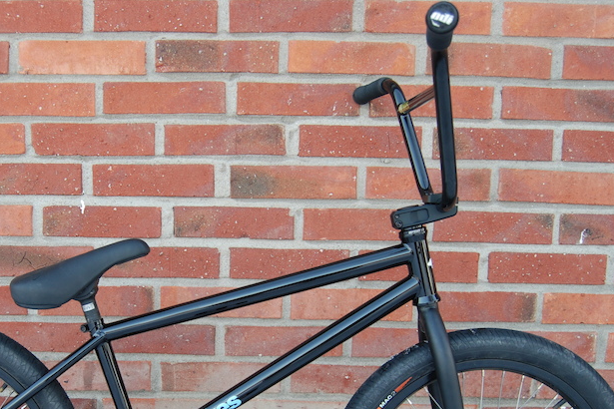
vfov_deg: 29.1
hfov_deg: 43.0
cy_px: 332
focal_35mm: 45
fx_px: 767
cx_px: 203
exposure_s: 1/80
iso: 200
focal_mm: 18
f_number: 4.5
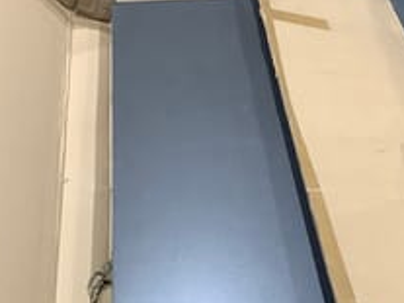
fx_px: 875
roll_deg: +1.7
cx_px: 185
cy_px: 316
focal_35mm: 75
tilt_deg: -42.9
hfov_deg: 26.0
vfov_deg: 19.0
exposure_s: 1/50
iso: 200
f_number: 2.4
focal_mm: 3.3
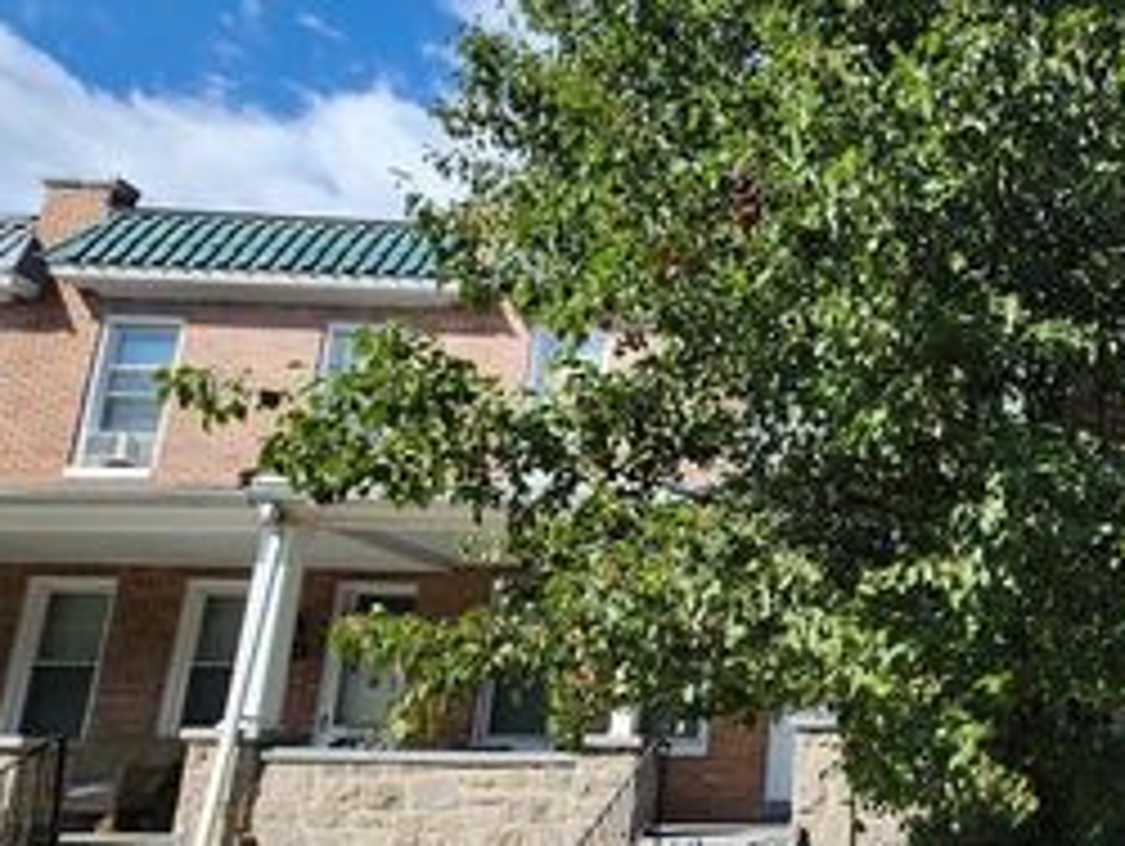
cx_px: 1080
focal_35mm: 26
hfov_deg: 55.0
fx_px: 846
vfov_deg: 51.7
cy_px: 592
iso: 50
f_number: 2.2
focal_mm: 2.2
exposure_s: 1/1235
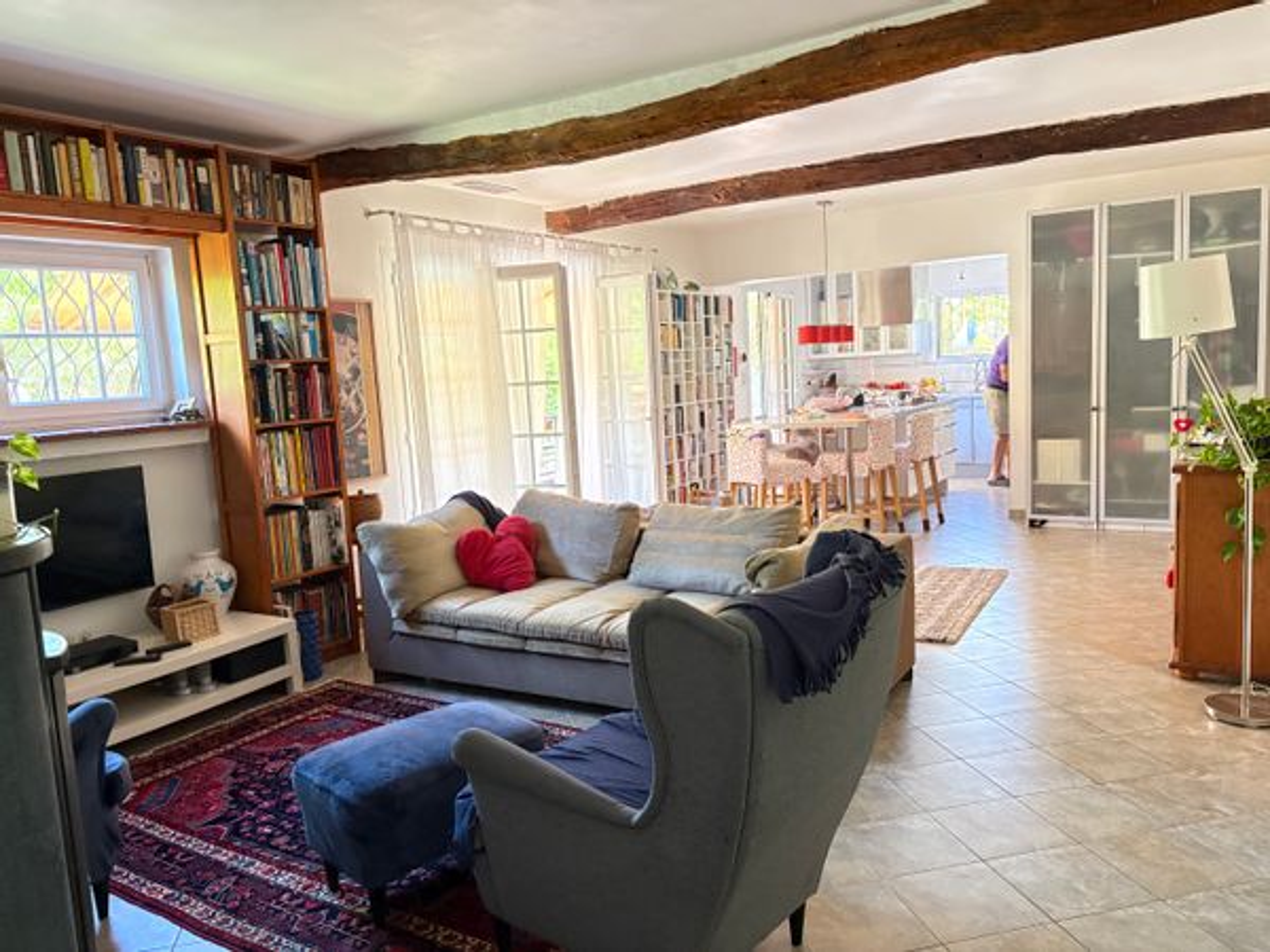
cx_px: 635
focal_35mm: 26
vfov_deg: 53.1
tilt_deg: -7.2
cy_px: 476
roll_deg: +3.4
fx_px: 954
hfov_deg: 67.3
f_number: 1.6
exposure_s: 1/57
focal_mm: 5.96
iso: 500
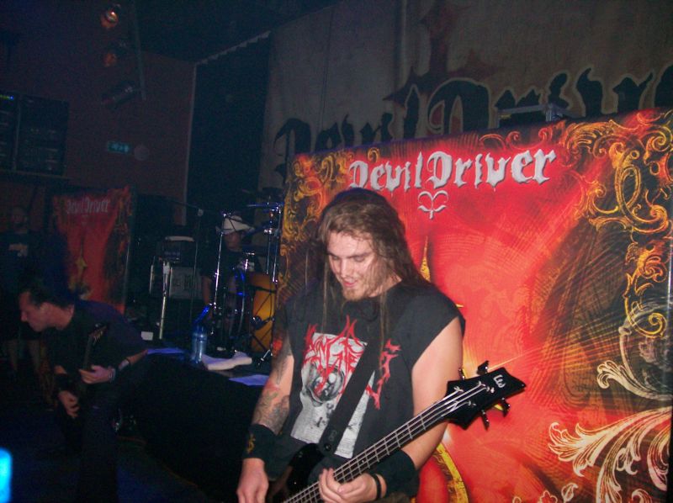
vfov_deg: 39.6
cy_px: 252
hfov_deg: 51.4
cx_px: 336
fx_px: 699
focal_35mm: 36
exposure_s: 1/64
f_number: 2.7
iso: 140
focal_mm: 6
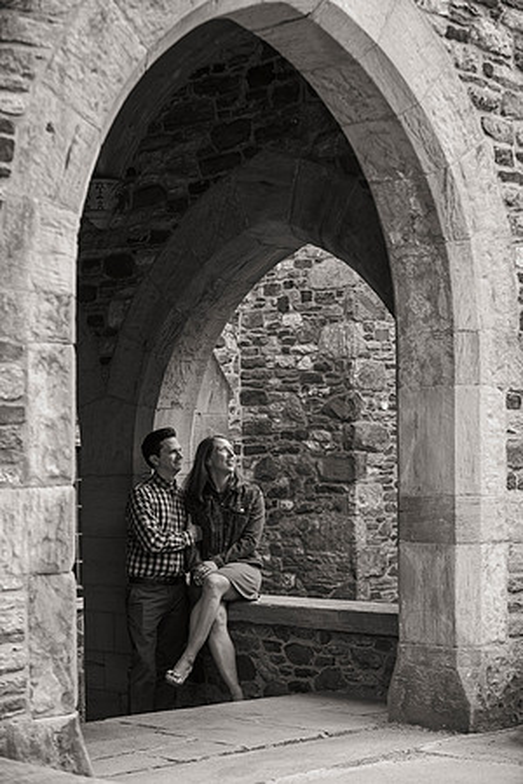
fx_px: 1634
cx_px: 262
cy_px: 392
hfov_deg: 18.2
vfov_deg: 27.0
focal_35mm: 75
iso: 800
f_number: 4
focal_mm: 75
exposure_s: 1/250
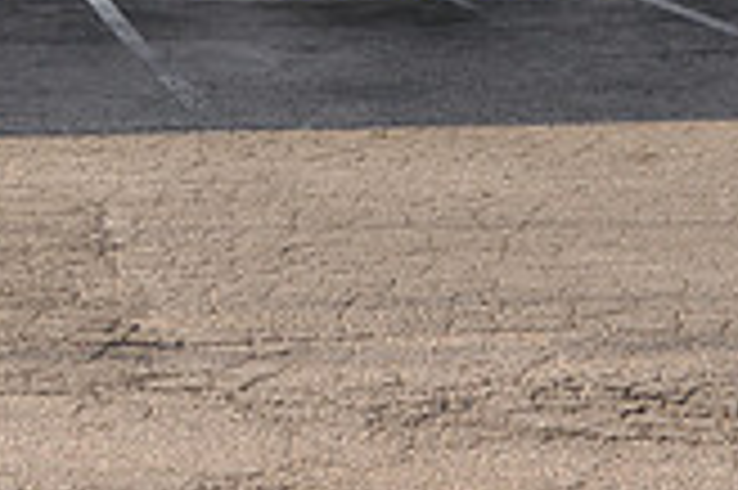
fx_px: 2719
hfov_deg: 15.3
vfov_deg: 9.9
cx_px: 122
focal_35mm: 133
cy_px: -321
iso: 200
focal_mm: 25
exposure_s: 1/200
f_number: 6.3
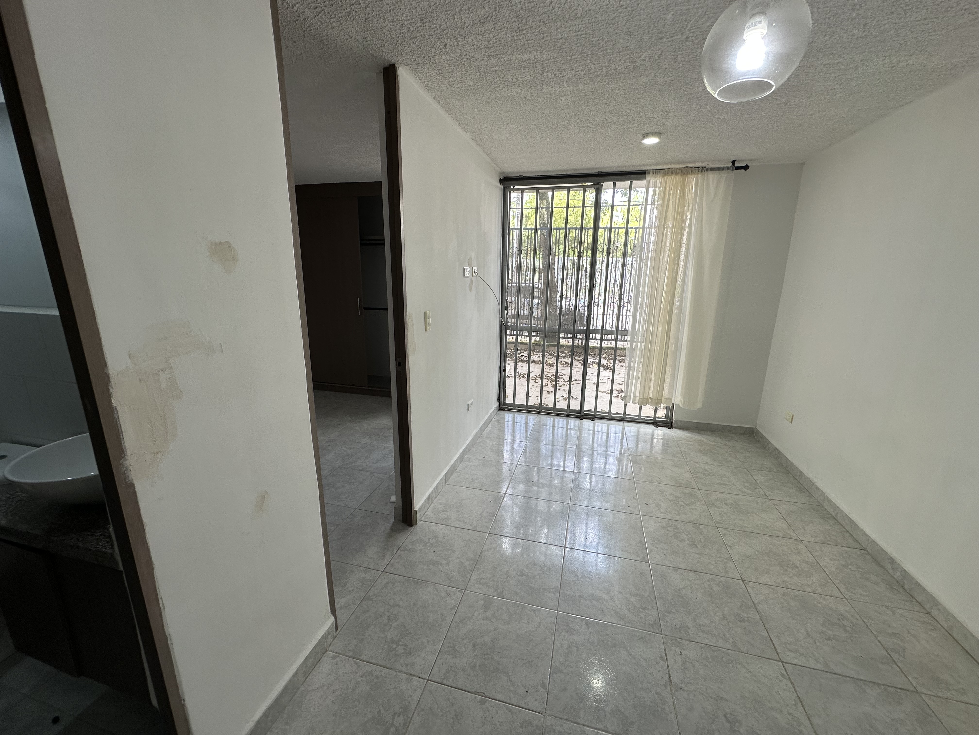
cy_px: 368
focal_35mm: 14
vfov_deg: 85.7
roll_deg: -1.5
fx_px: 396
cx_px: 490
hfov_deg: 102.1
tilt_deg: -13.2
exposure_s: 1/120
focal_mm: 2.22
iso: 64
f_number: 2.2
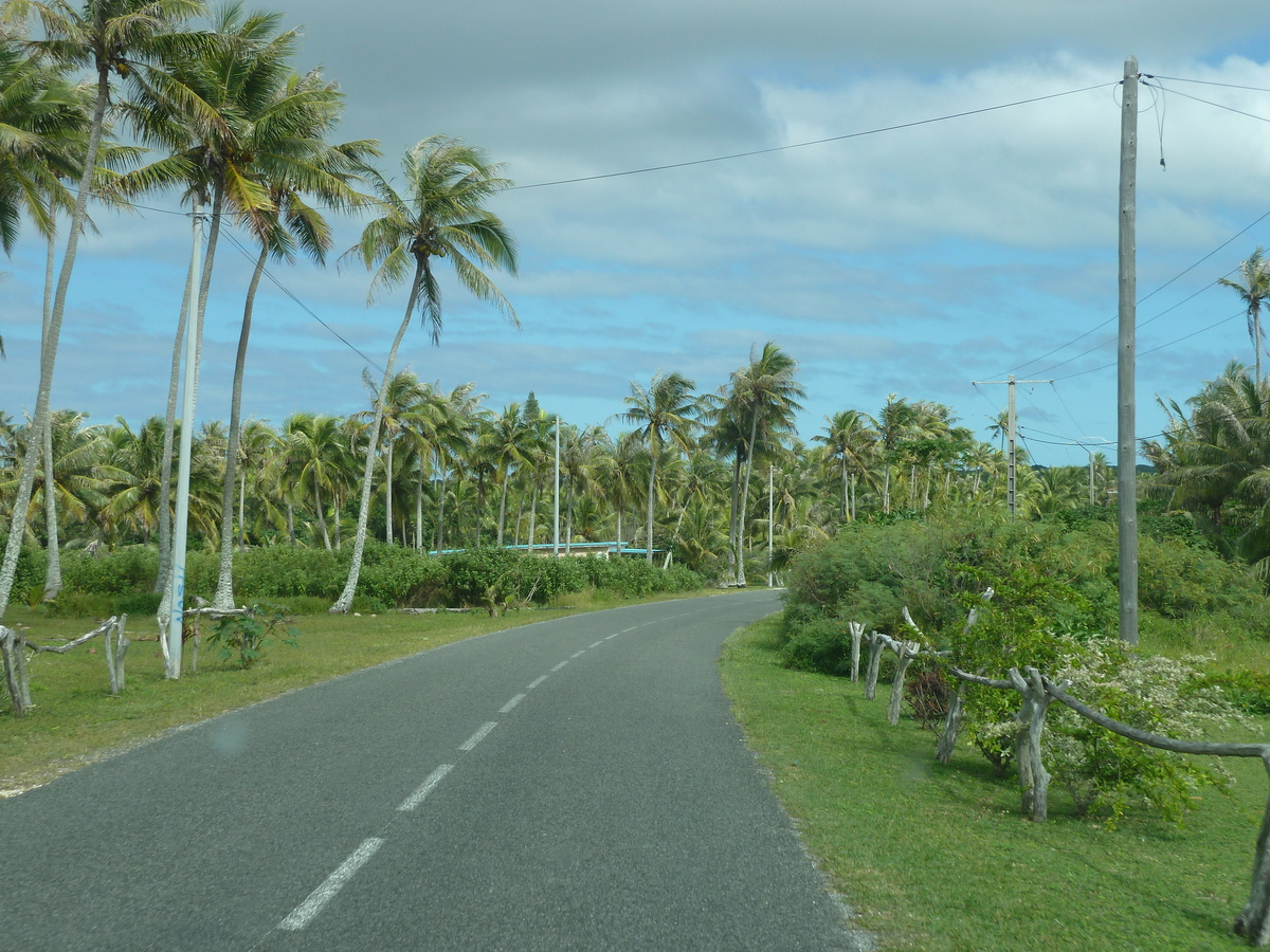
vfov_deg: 28.0
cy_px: 476
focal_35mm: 52
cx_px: 635
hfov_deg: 36.8
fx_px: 1908
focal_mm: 8.5
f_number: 4.5
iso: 80
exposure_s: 1/500
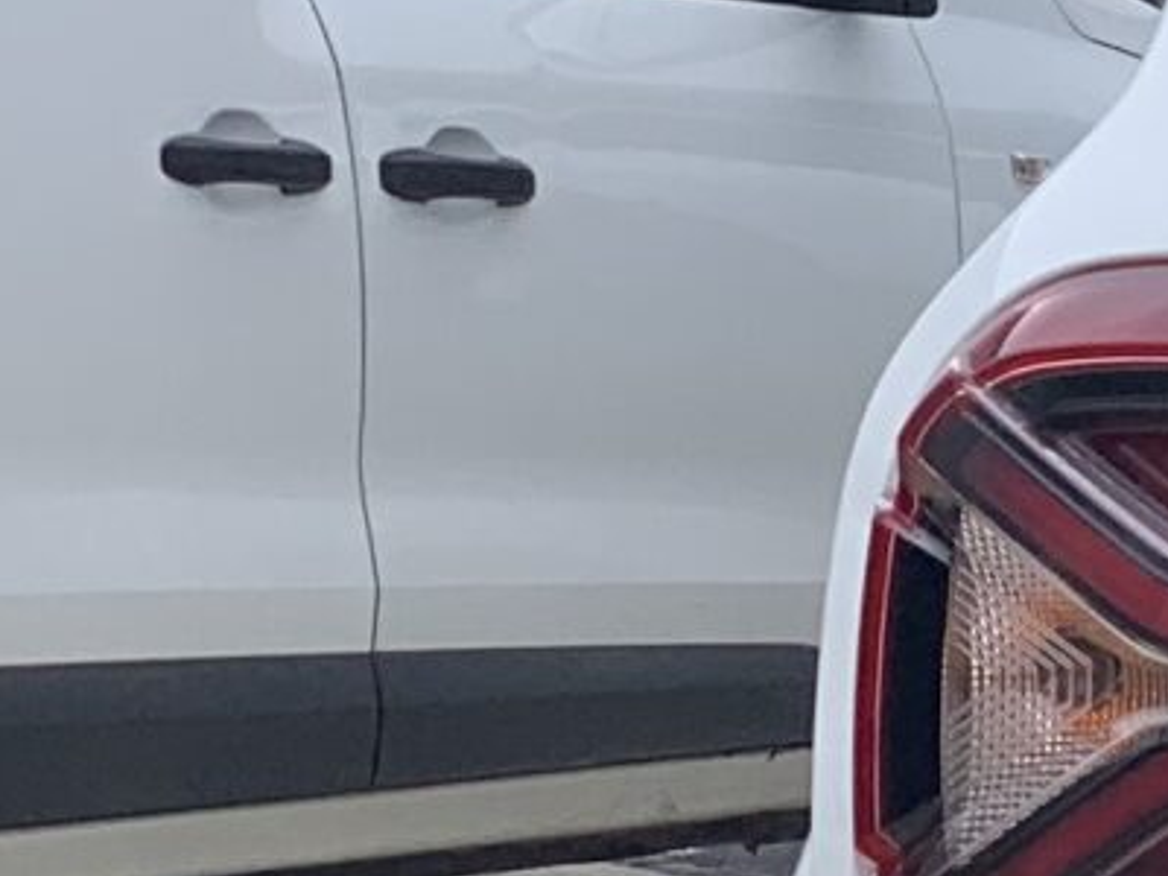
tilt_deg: -6.6
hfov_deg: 5.6
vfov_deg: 4.4
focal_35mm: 333
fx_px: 11236
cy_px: 1183
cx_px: 3288
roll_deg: -0.3
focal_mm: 6
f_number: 2.4
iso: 16
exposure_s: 1/516
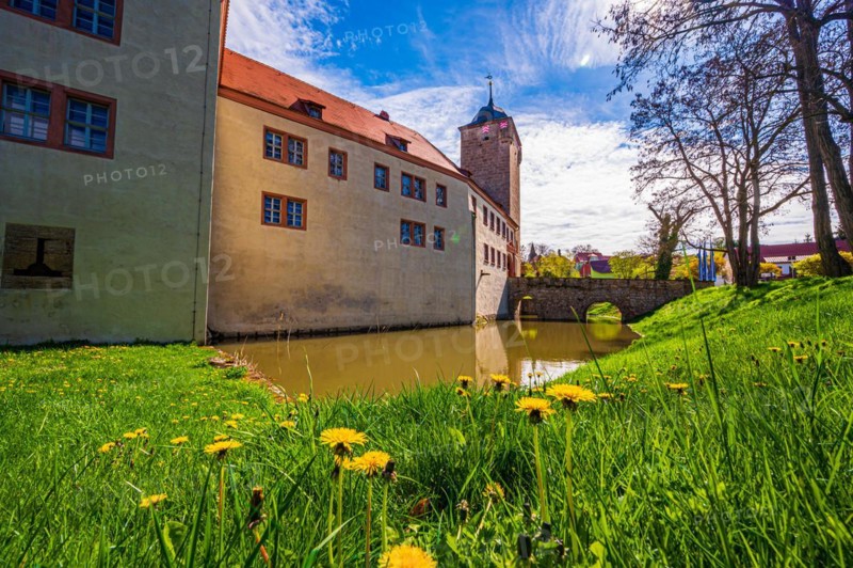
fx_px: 331
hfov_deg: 104.3
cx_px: 426
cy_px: 284
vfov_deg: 81.1
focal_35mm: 14
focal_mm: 14
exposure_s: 1/80
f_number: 16
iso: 100
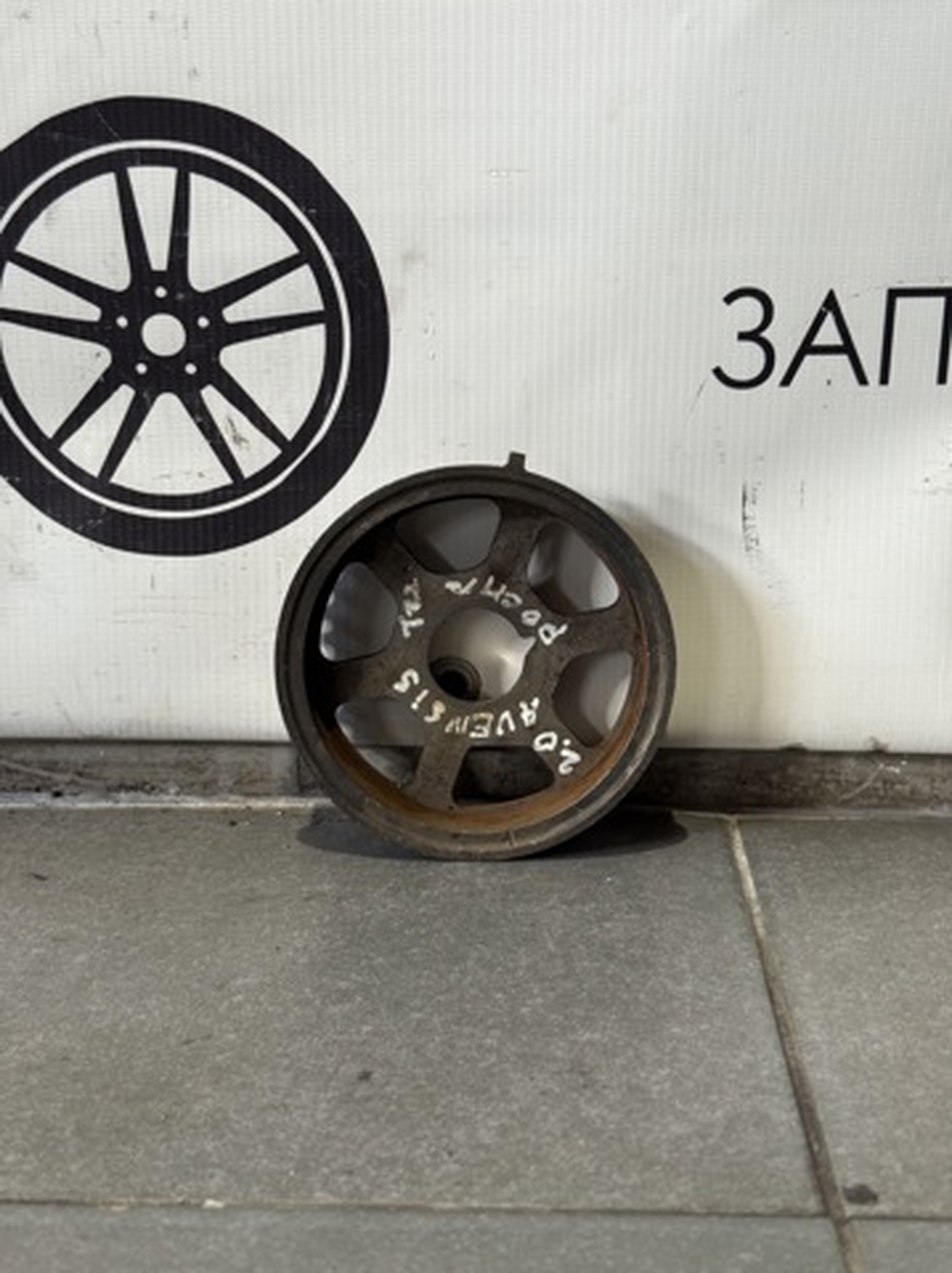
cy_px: 636
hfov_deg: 30.2
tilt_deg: -15.2
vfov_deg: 39.7
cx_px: 476
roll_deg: -0.6
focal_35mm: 48
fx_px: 1763
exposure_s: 1/50
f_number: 1.78
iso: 80
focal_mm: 6.76
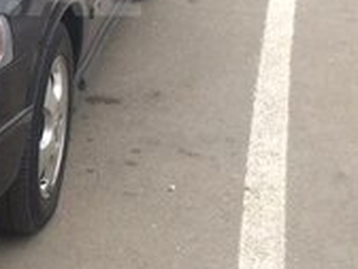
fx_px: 1179
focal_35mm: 114
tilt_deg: -18.6
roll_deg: +3.4
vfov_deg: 12.8
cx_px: -77
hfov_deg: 16.5
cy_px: -16
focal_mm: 4.15
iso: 50
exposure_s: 1/100
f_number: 2.2
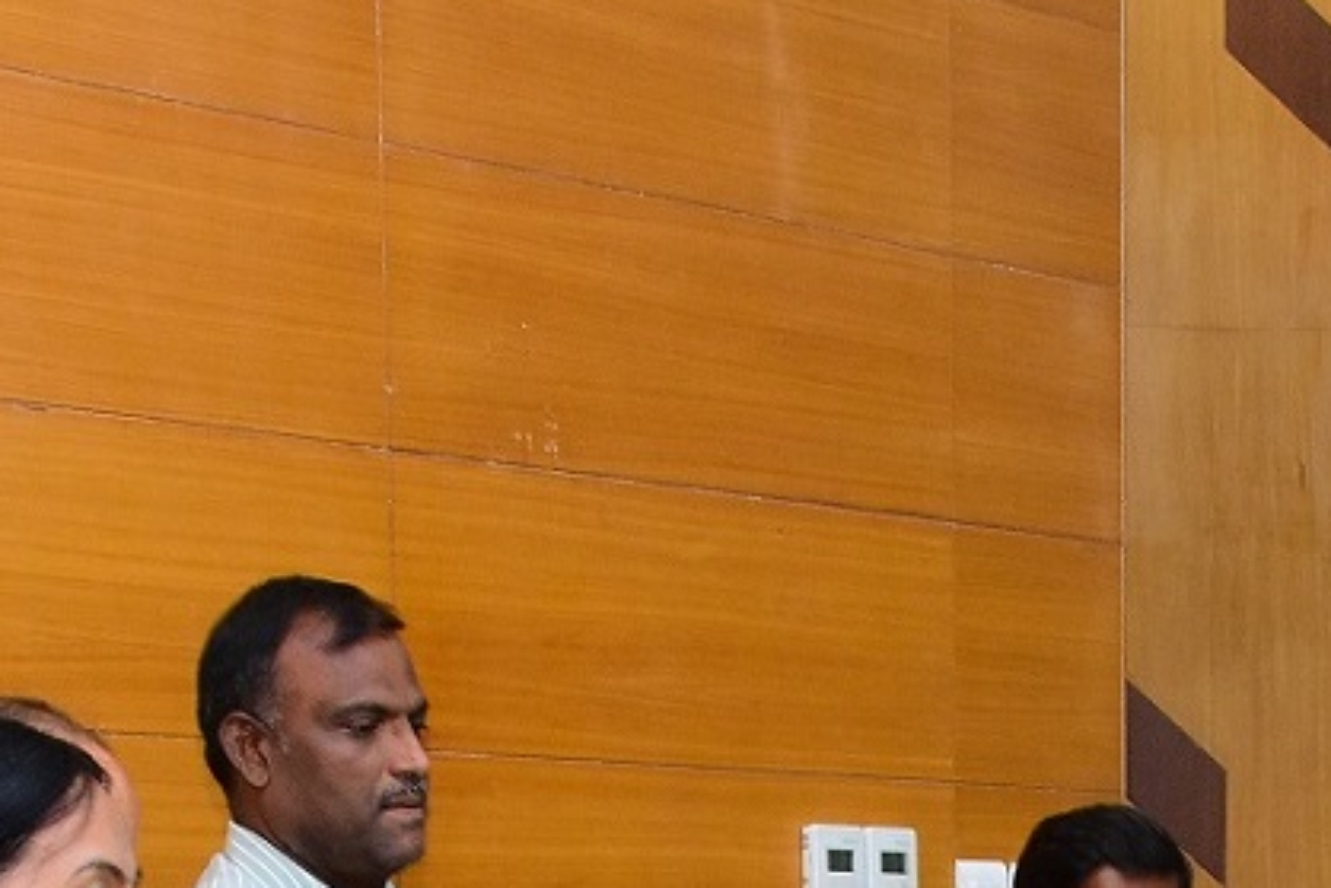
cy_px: 1817
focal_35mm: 124
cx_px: 1299
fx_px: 4586
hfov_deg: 16.2
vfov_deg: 10.2
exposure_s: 1/80
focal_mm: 20
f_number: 6.3
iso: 1000
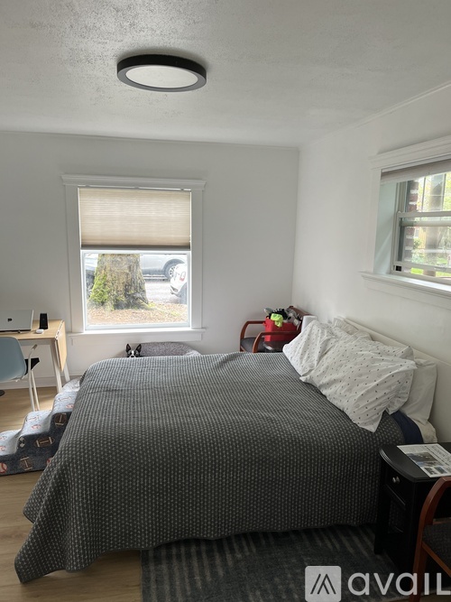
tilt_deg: -9.2
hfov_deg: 53.0
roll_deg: +0.2
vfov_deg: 67.3
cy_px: 301
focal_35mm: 26
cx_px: 226
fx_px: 452
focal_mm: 5.1
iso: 125
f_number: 1.6
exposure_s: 1/101
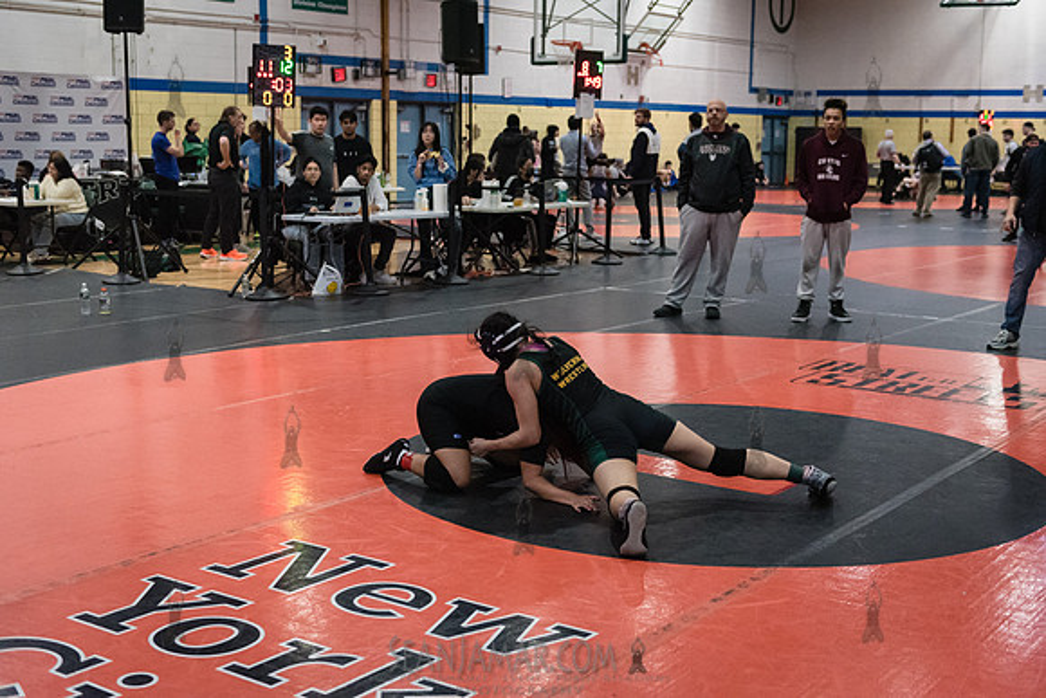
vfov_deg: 29.9
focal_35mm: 45
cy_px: 349
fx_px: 1308
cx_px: 523
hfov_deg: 43.6
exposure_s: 1/640
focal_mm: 45
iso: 8000
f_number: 3.2
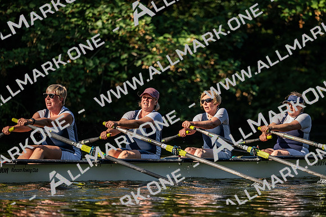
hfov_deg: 5.2
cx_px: 163
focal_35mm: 400
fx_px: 3621
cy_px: 108
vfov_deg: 3.4
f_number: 4.5
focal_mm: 400
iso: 640
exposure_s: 1/2500
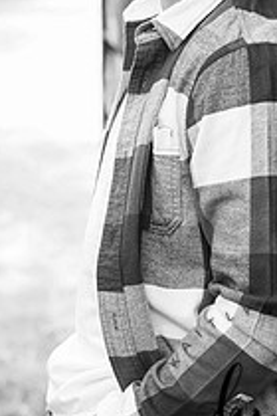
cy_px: 93
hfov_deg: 9.1
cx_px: 144
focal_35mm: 150
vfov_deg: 13.6
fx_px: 1731
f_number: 4
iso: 400
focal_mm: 70
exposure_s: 1/200
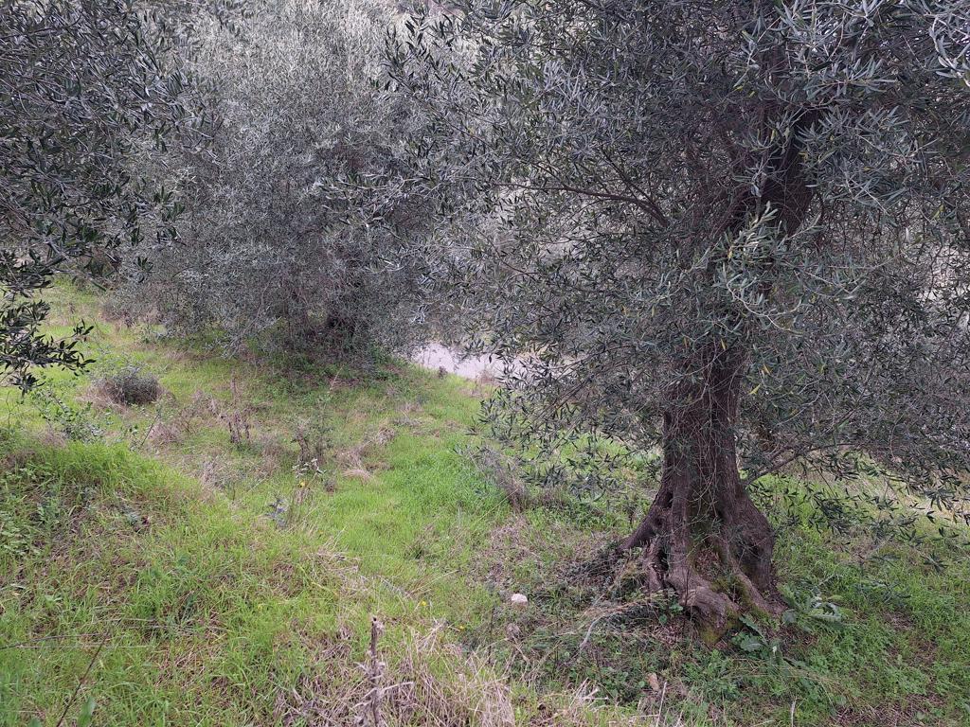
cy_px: 364
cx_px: 485
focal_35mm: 23
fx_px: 644
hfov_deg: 73.9
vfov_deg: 58.9
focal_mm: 5.54
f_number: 1.8
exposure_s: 1/100
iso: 40
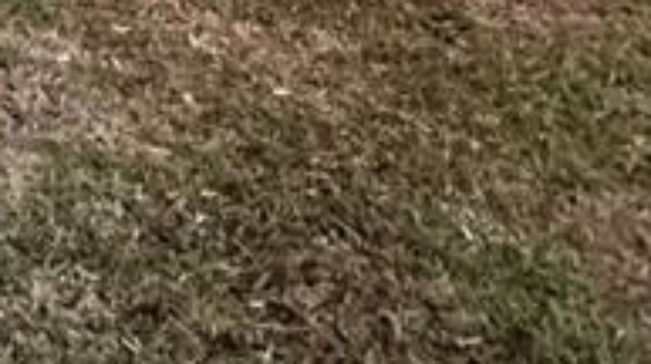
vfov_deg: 10.6
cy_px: -559
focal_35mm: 95
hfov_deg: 16.0
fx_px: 1638
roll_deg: -1.0
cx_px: -742
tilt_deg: -5.6
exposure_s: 1/60
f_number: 2.2
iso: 200
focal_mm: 2.22
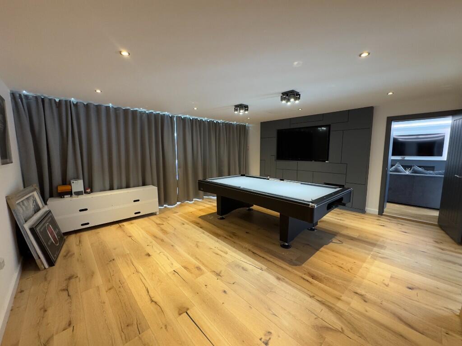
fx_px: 187
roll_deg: +0.5
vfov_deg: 85.7
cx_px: 231
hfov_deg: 102.1
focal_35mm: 14
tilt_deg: -6.9
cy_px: 173
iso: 500
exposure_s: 1/60
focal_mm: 2.22
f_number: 2.2
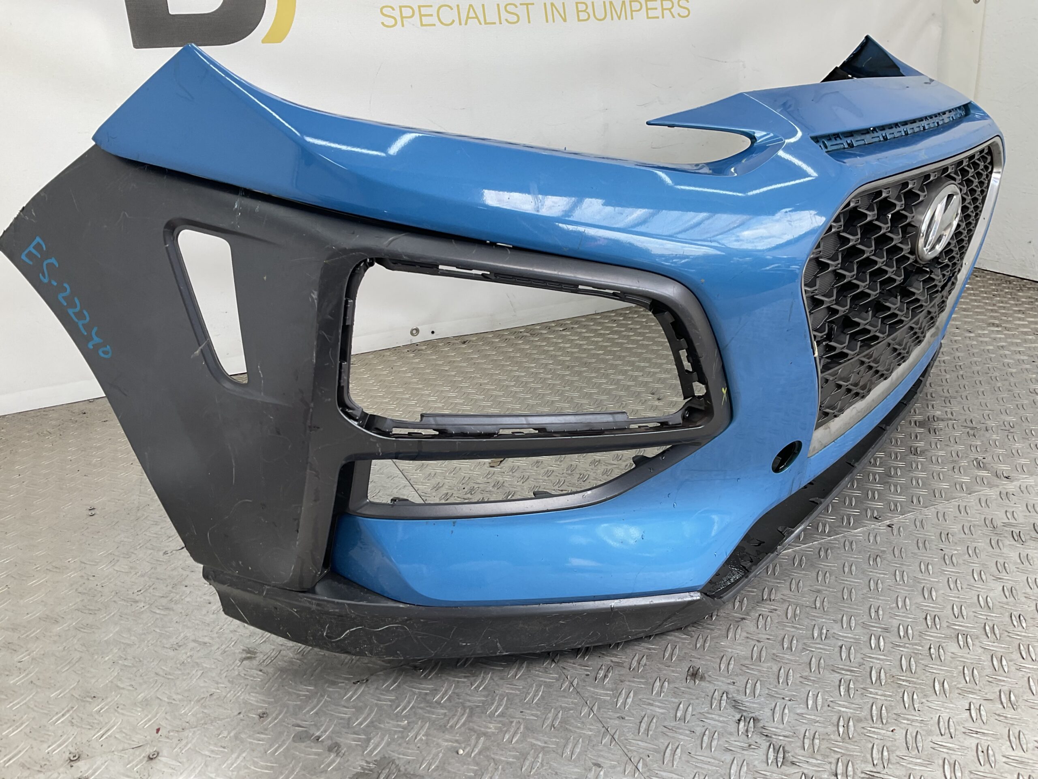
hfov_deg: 61.7
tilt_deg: -21.1
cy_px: 390
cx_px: 519
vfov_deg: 48.2
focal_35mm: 29
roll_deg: +0.6
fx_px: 870
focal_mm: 3
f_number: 1.8
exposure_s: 1/107
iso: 16
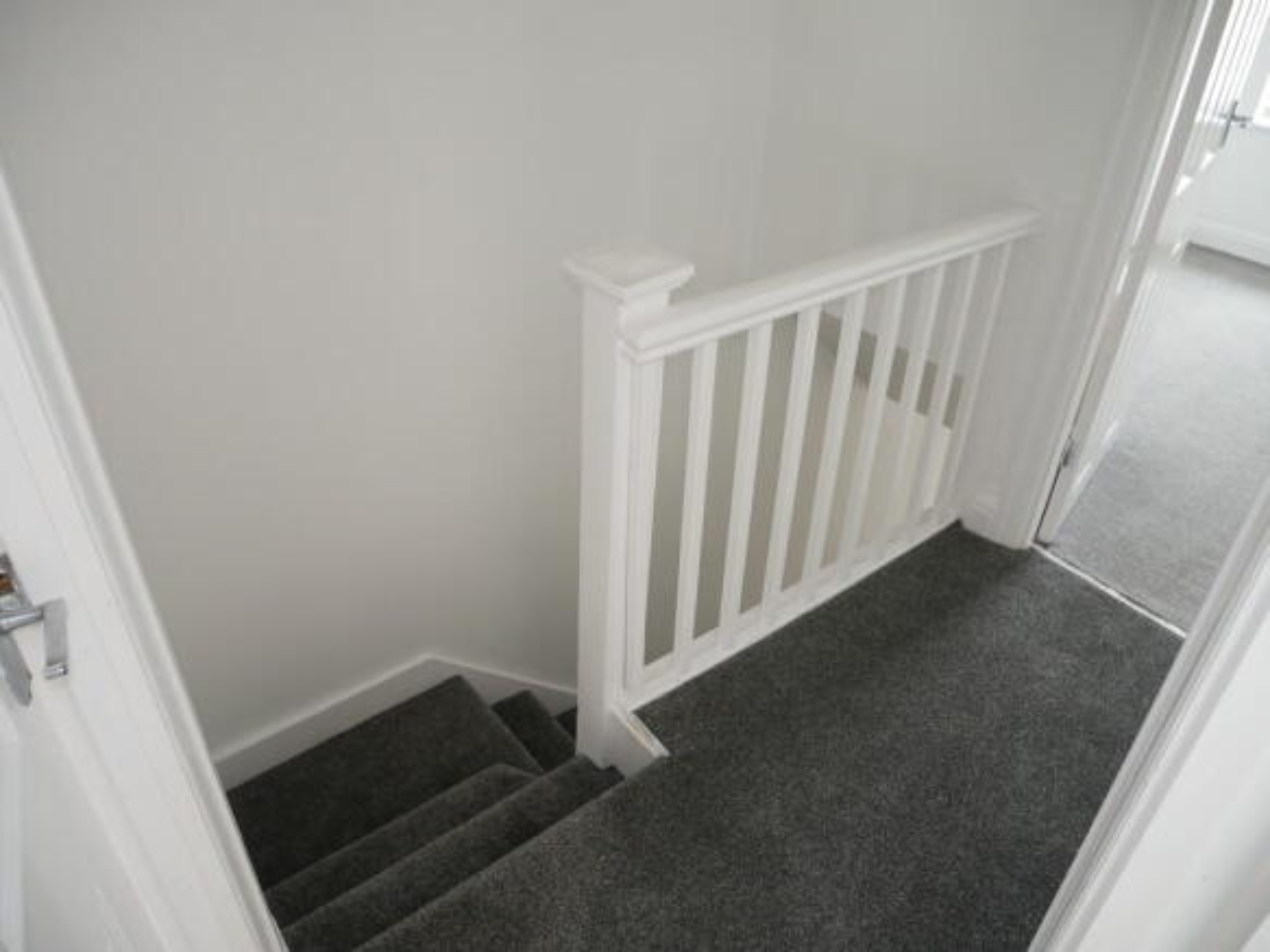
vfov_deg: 56.8
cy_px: 476
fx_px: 880
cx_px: 635
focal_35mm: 24
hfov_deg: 71.6
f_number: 3.5
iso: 320
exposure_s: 1/50
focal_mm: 12
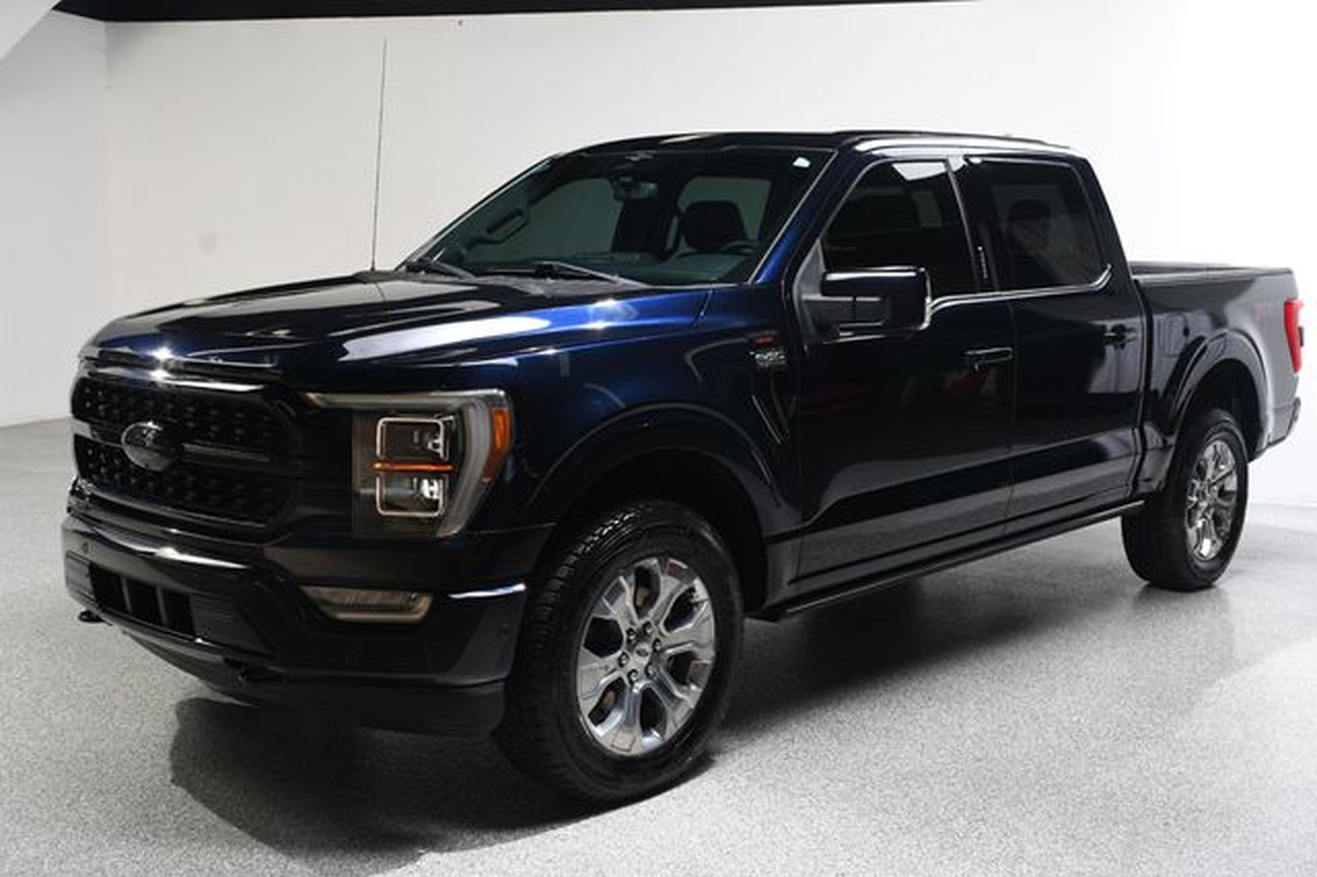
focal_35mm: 40
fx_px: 1463
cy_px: 438
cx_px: 658
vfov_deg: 33.4
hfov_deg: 48.5
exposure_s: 1/160
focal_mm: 27
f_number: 8
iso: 100
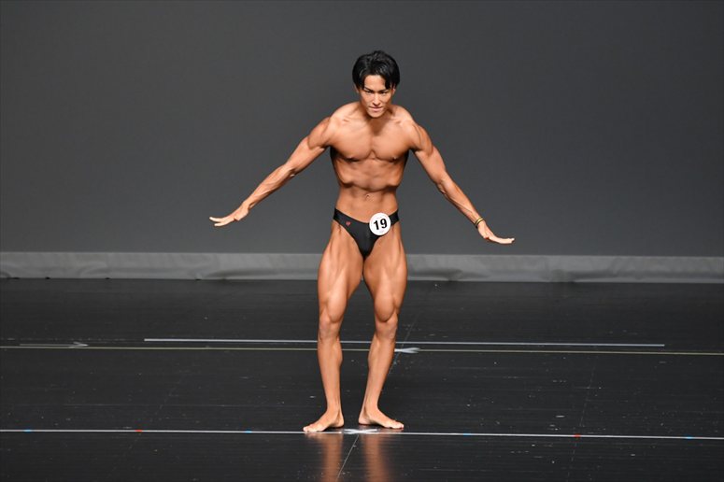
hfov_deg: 6.9
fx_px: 6030
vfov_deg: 4.6
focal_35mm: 300
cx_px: 362
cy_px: 241
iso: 2500
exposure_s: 1/400
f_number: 5.6
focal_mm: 200
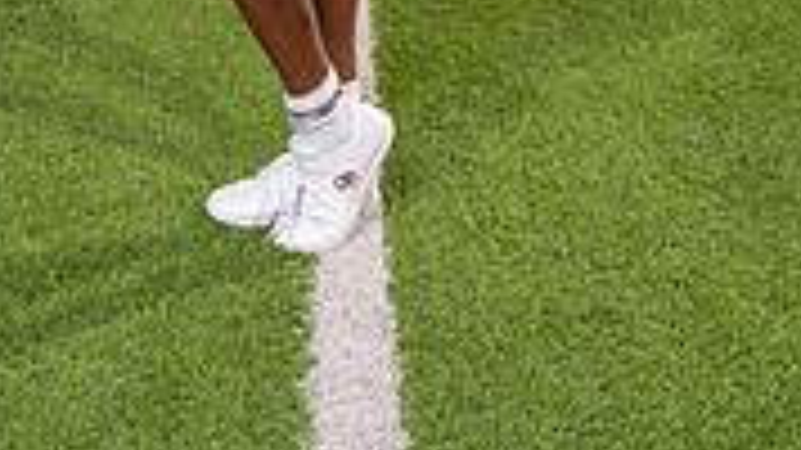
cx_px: 324
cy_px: -536
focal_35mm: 98
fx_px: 2081
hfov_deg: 21.8
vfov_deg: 10.9
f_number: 4.5
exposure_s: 1/250
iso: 640
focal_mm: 37
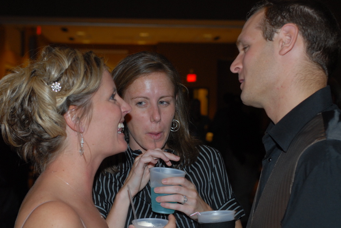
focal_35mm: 78
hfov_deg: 26.0
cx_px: 170
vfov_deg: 17.6
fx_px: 740
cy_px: 114
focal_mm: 52
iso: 400
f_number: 4.5
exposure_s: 1/15
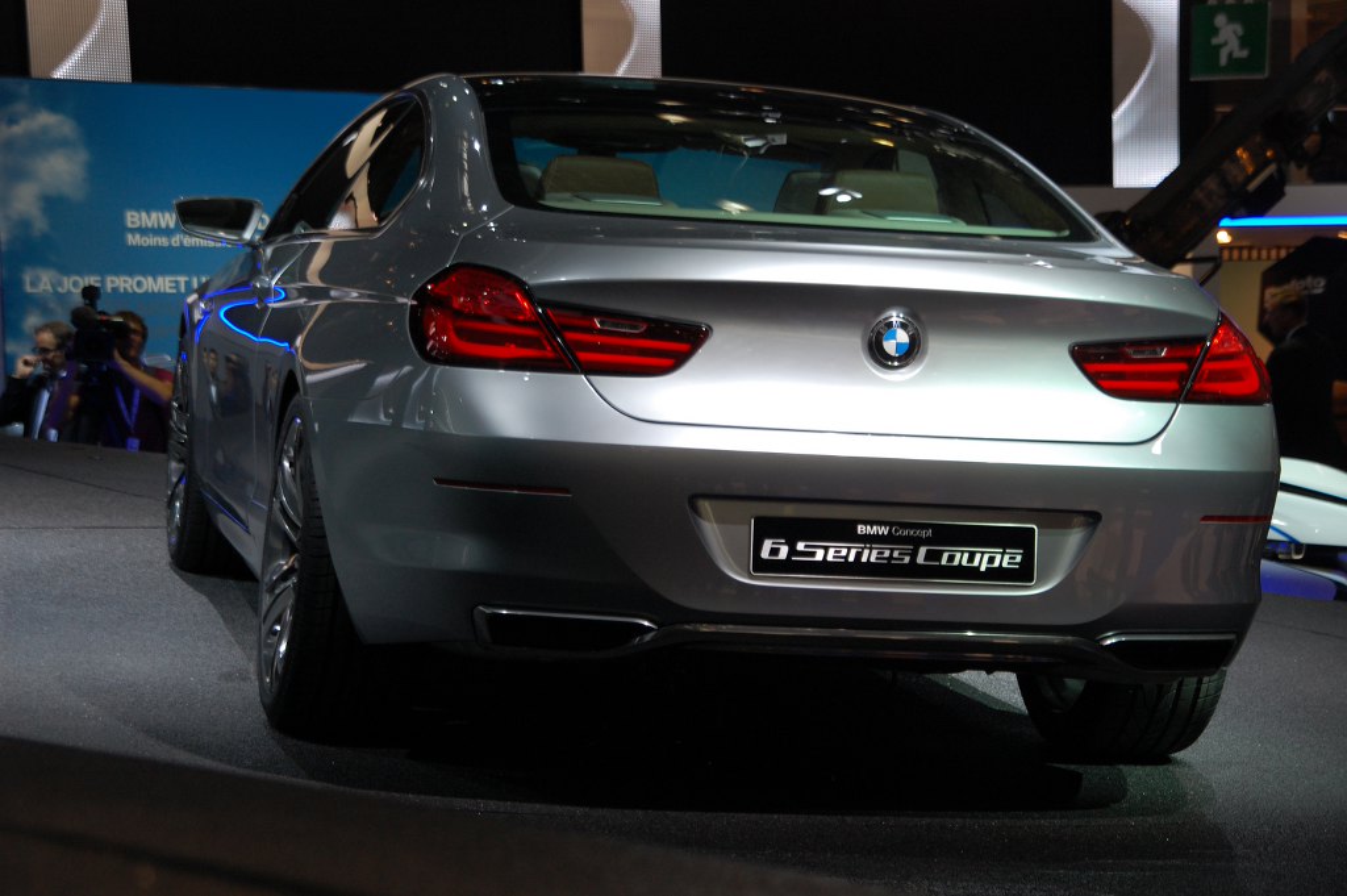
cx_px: 674
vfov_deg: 15.2
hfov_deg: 22.6
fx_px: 3365
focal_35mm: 90
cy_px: 448
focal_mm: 60
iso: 400
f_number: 5.3
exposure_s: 1/160
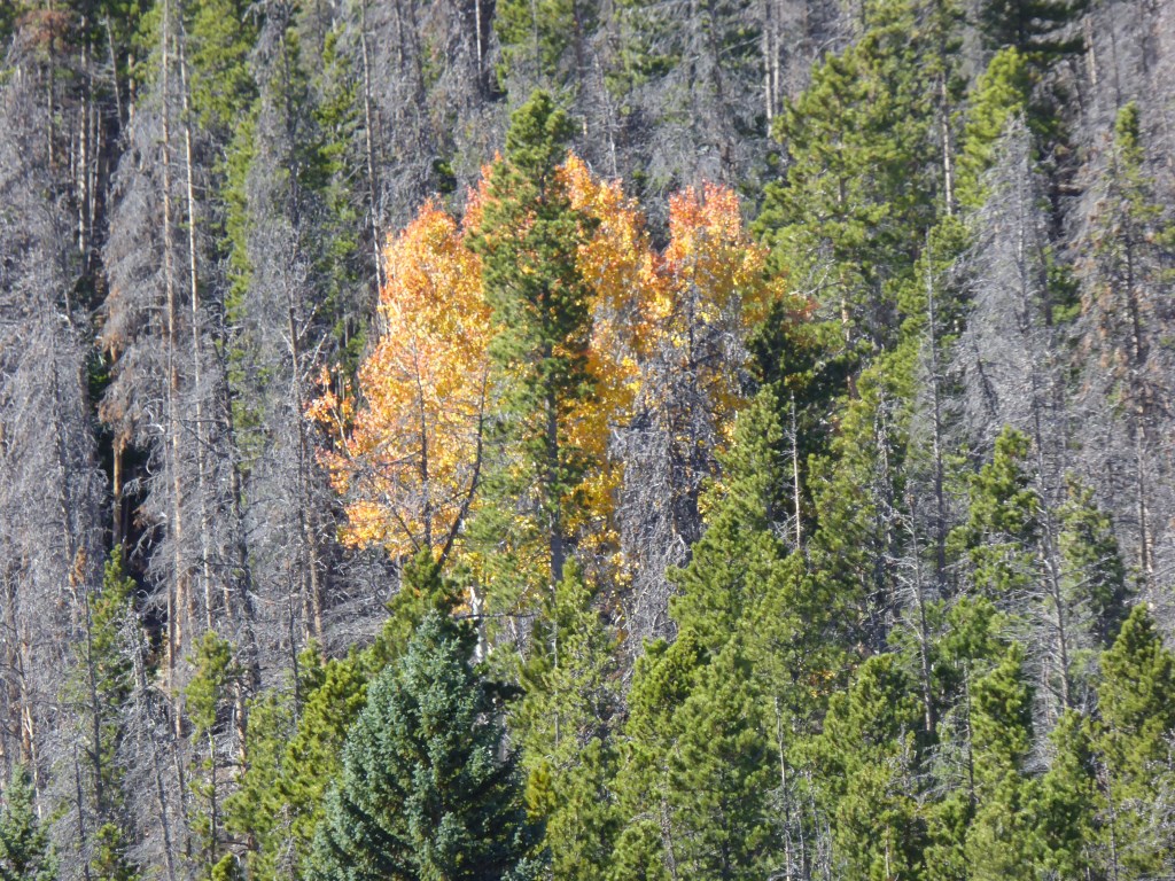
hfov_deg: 3.8
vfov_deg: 2.9
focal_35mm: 517
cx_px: 588
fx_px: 17549
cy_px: 440
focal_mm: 83.4
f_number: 6
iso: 250
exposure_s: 1/200
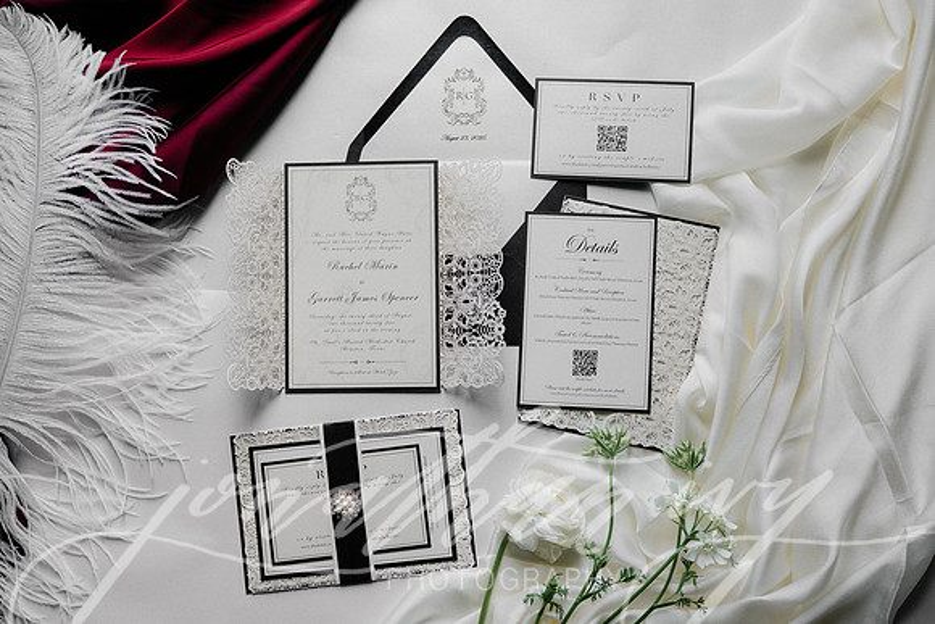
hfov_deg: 42.7
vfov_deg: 29.3
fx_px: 1195
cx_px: 468
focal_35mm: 46
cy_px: 312
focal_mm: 46
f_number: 3.5
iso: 160
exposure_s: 1/250
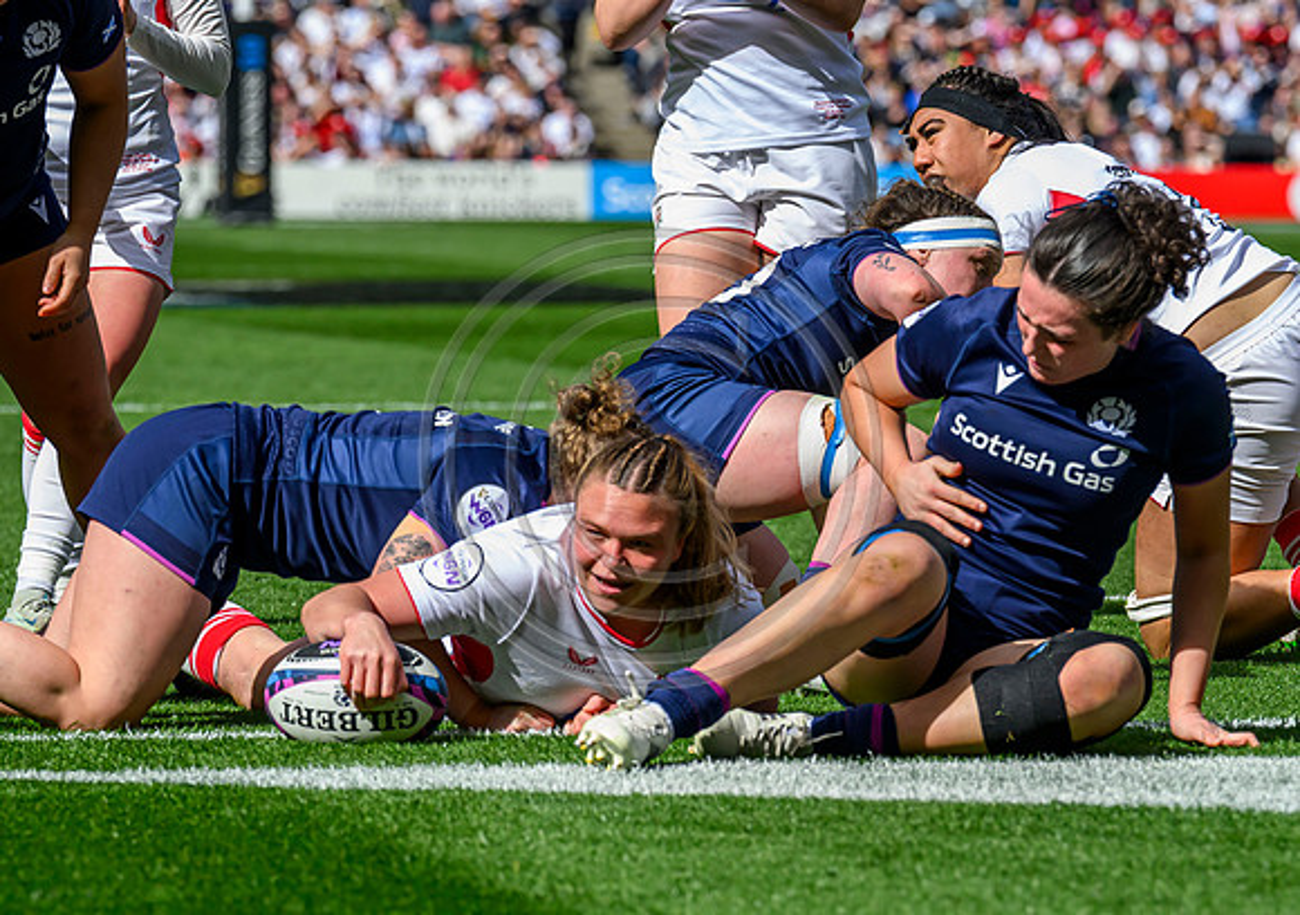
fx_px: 12668
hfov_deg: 5.9
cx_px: 550
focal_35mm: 345
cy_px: 750
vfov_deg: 4.1
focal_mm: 200
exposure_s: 1/3200
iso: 800
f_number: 5.6
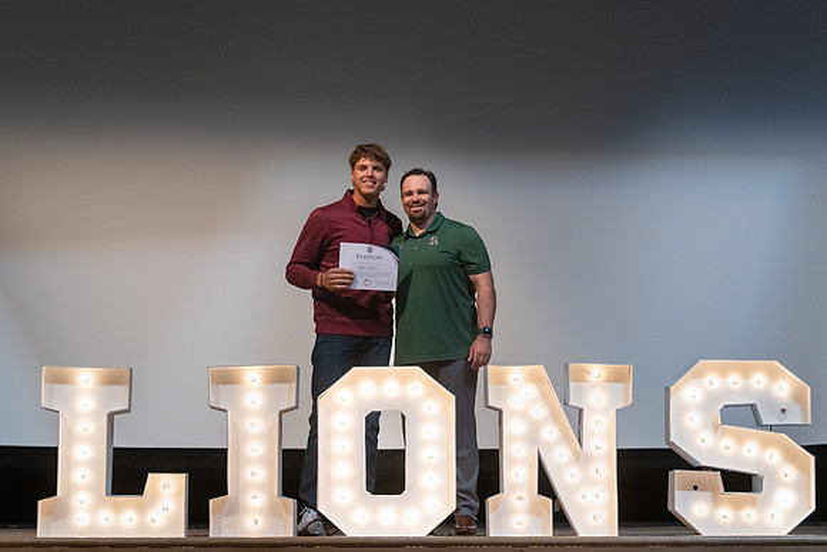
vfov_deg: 16.7
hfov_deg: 24.8
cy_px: 240
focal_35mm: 82
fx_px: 1880
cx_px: 418
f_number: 4
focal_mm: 70
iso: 5000
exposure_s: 1/320
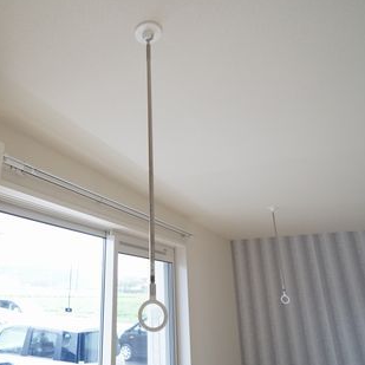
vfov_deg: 49.7
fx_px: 394
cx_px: 120
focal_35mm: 33
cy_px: 182
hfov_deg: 48.9
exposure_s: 1/160
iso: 1600
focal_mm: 16
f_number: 3.5
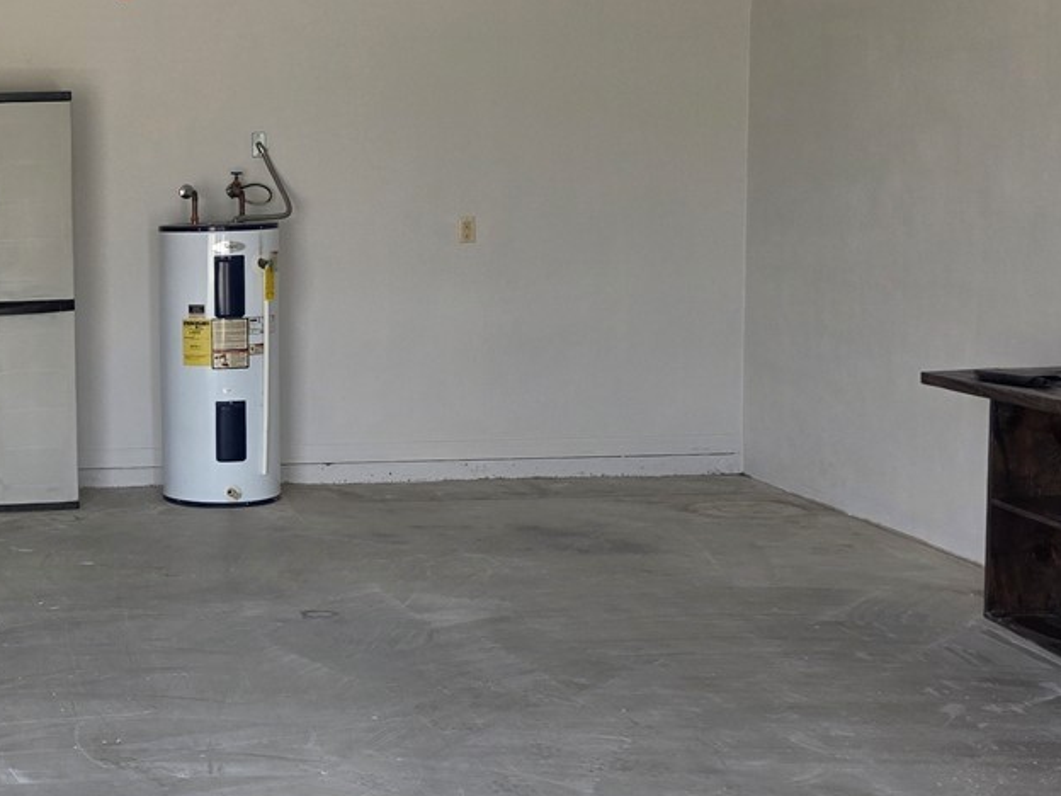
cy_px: 389
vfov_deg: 24.8
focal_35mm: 59
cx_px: -22
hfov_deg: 30.2
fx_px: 1808
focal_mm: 6.3
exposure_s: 1/180
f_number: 1.7
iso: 40
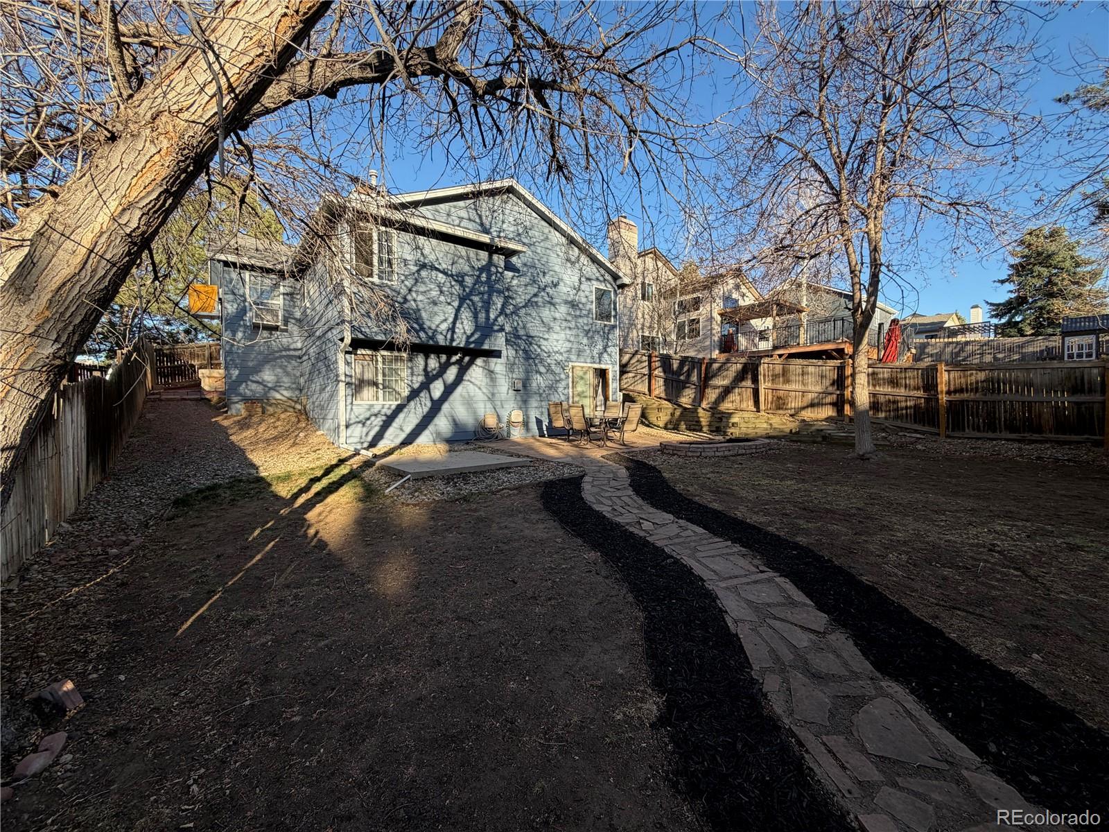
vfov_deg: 85.7
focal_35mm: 14
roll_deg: +0.9
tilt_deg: -1.2
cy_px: 416
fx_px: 449
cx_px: 554
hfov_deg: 102.1
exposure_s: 1/490
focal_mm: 2.22
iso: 64
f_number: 2.2
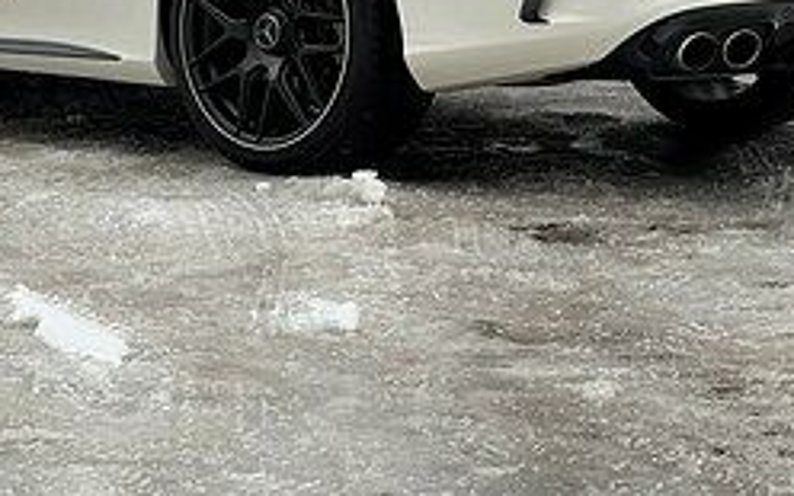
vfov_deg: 7.2
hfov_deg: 11.6
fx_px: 3895
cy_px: -157
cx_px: 231
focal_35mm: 180
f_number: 2.8
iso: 25
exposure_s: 1/99
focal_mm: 9
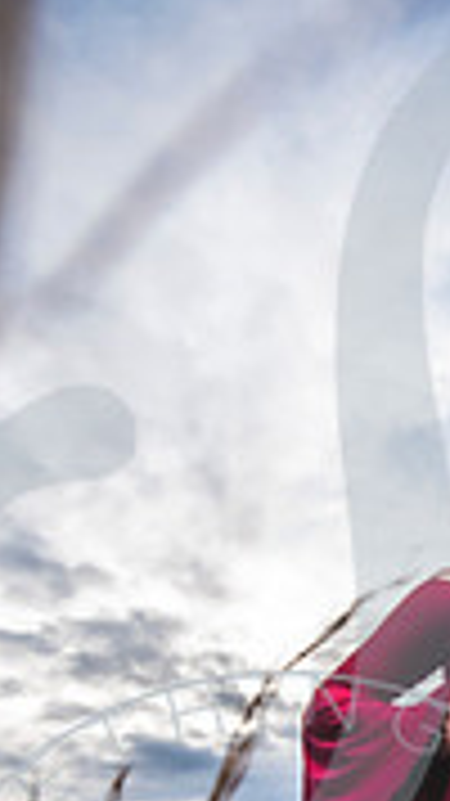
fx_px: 786
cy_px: 747
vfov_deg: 47.5
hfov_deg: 29.1
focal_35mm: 37
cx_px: 486
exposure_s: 1/500
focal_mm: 14
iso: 100
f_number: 2.8
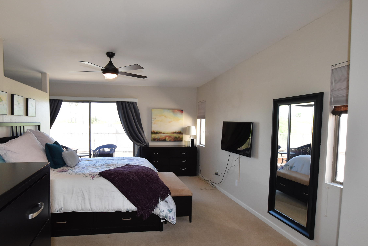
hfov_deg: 83.1
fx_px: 205
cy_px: 134
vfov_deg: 61.9
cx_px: 150
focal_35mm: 20
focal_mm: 10
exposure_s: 1/125
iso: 800
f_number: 5.6
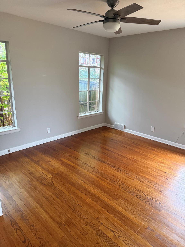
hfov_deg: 56.8
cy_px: 124
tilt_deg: -15.7
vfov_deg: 71.6
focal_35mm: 24
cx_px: 92
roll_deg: -0.2
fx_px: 171
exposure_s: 1/60
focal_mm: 6.76
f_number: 1.78
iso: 500
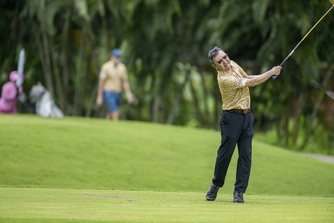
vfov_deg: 3.4
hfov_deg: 5.2
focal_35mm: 400
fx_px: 3711
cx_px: 167
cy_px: 112
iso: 1250
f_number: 3.5
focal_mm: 400
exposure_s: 1/4000
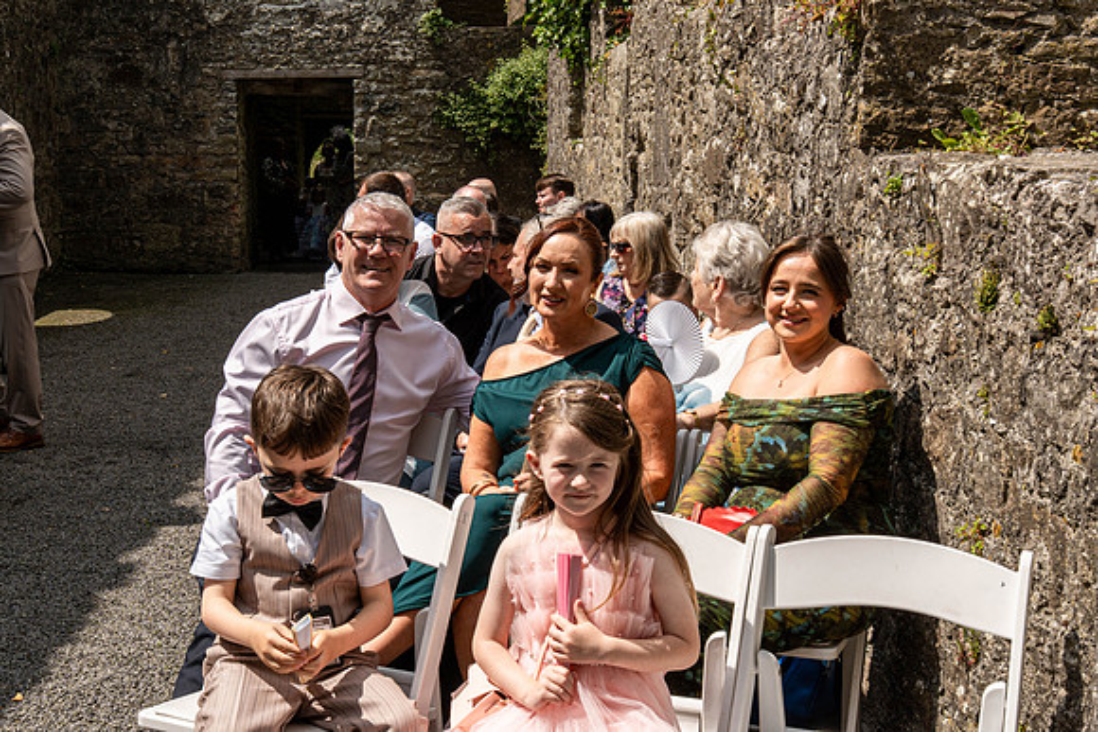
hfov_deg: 38.2
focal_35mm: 52
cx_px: 549
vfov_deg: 26.0
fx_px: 1586
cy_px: 366
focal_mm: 35
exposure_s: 1/400
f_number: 11
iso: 200
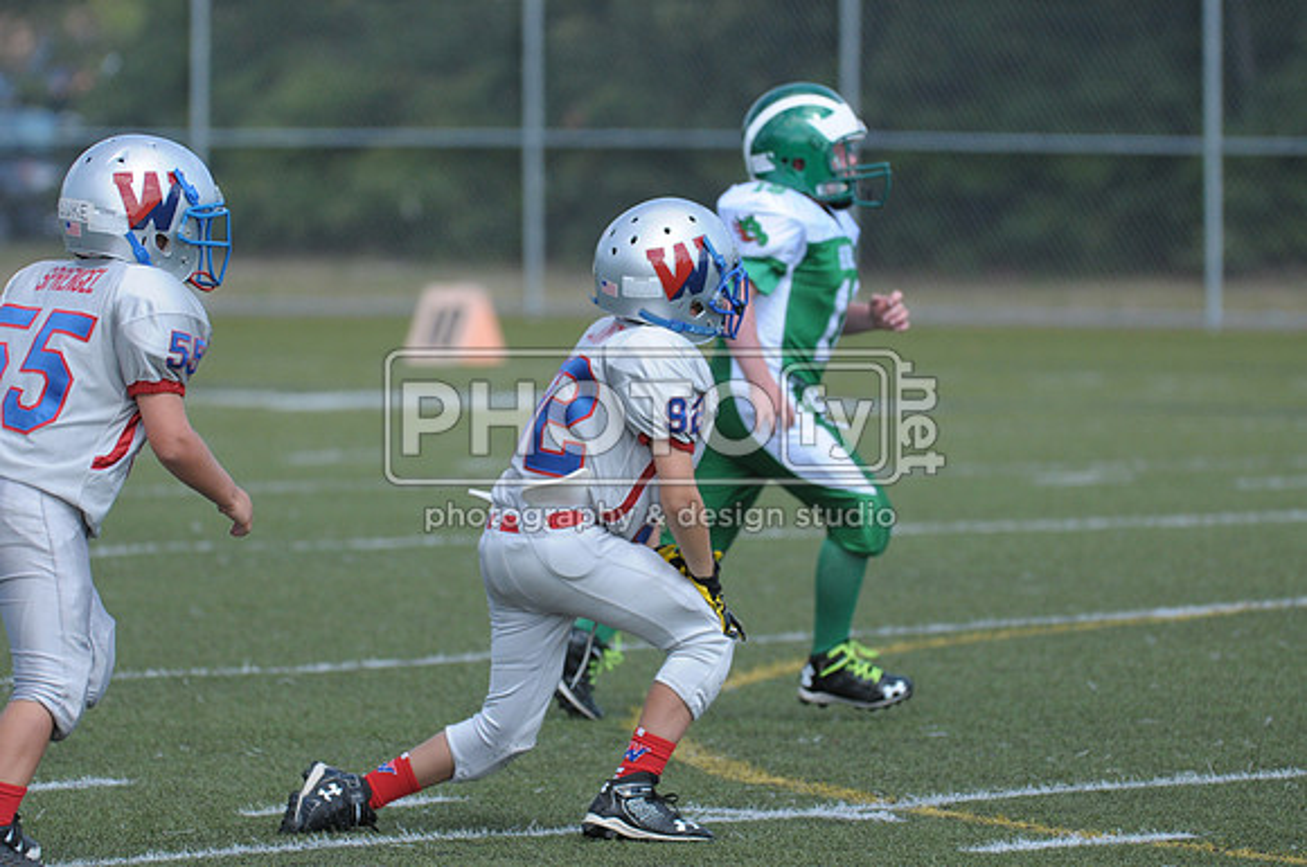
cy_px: 434
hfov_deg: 6.3
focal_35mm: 330
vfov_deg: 4.2
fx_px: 11964
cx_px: 654
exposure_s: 1/2500
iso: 640
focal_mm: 220
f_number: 4
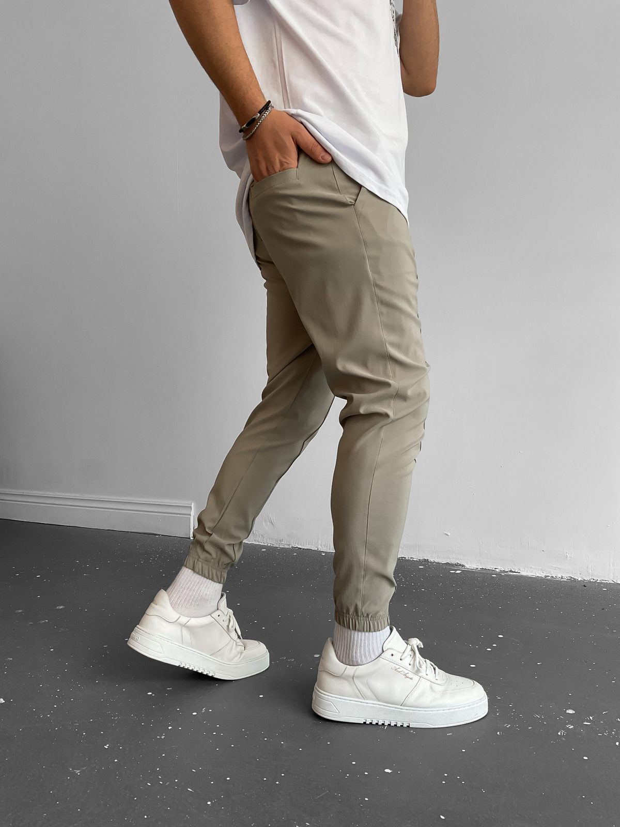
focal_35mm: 29
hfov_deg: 48.2
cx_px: 310
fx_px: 693
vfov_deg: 61.7
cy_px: 414
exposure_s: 1/120
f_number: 1.8
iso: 64
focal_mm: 3
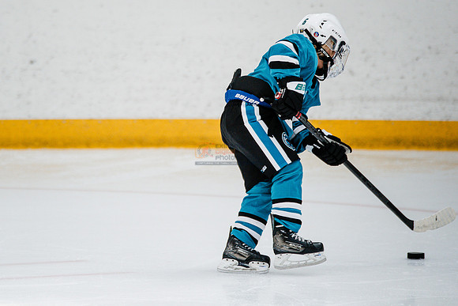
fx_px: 4774
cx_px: 131
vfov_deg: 3.7
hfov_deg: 5.5
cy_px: 131
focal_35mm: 375
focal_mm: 261
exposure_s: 1/3200
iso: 1250
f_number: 3.2
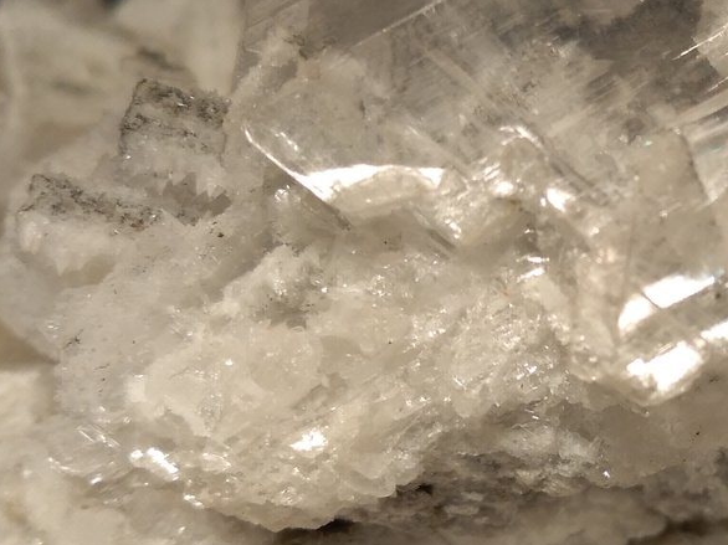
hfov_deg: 26.7
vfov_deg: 20.7
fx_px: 1493
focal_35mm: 71
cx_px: 610
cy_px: 264
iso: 111
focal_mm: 3.54
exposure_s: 1/60
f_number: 2
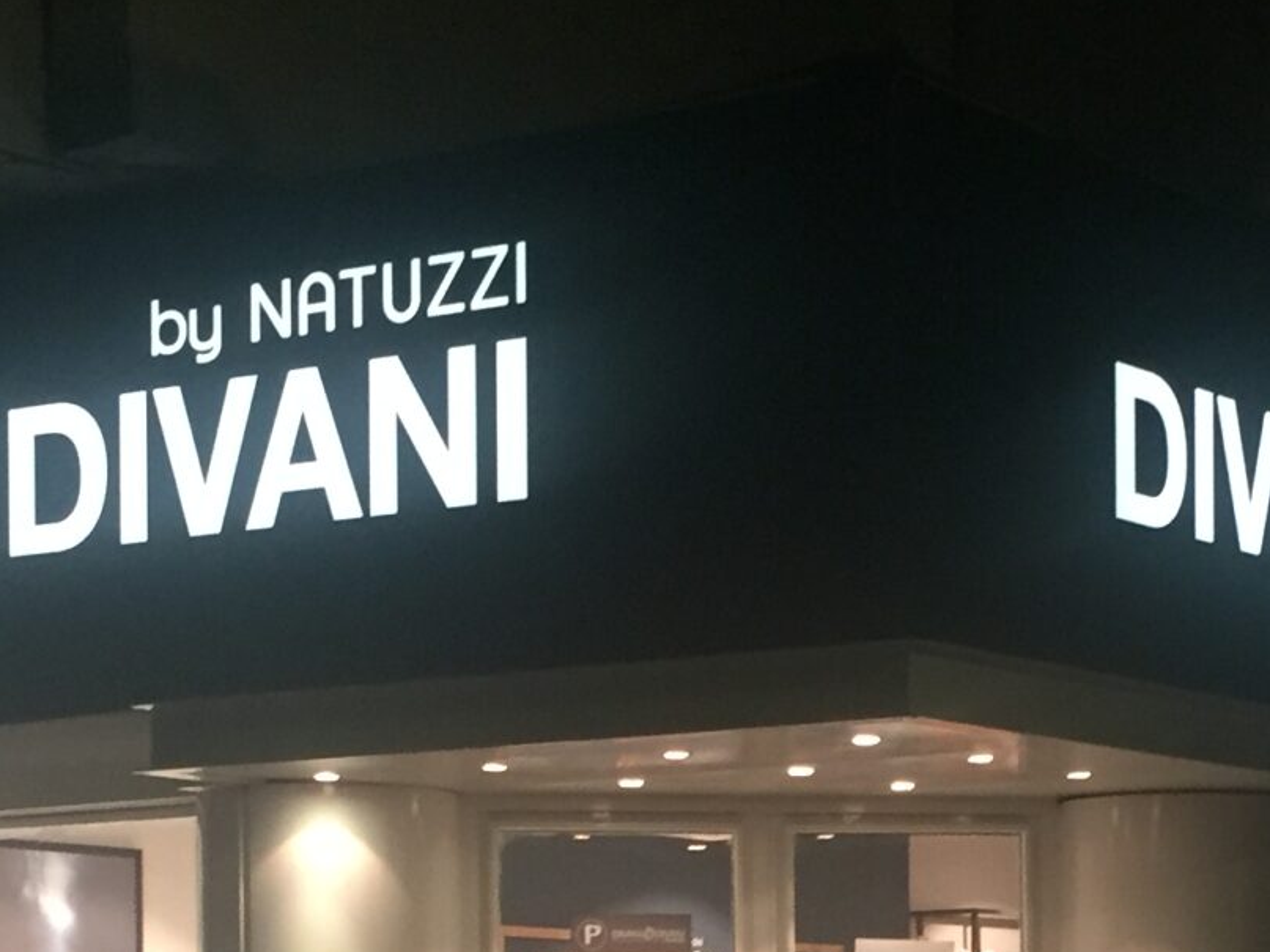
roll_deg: +0.3
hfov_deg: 21.2
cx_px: 880
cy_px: 1149
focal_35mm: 92
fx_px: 3375
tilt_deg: +0.2
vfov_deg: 15.5
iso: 200
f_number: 2.2
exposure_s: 1/33
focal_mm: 4.15
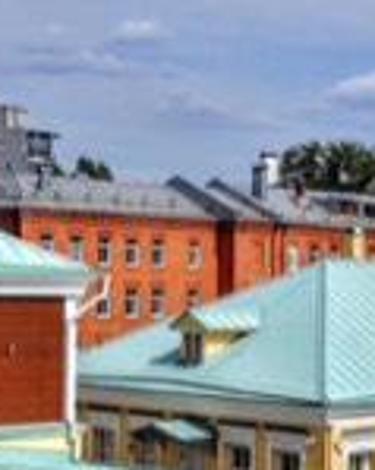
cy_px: 317
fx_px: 1514
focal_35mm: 109
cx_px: 558
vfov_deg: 17.6
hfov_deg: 13.3
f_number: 16
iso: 200
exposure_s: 1/250
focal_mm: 24
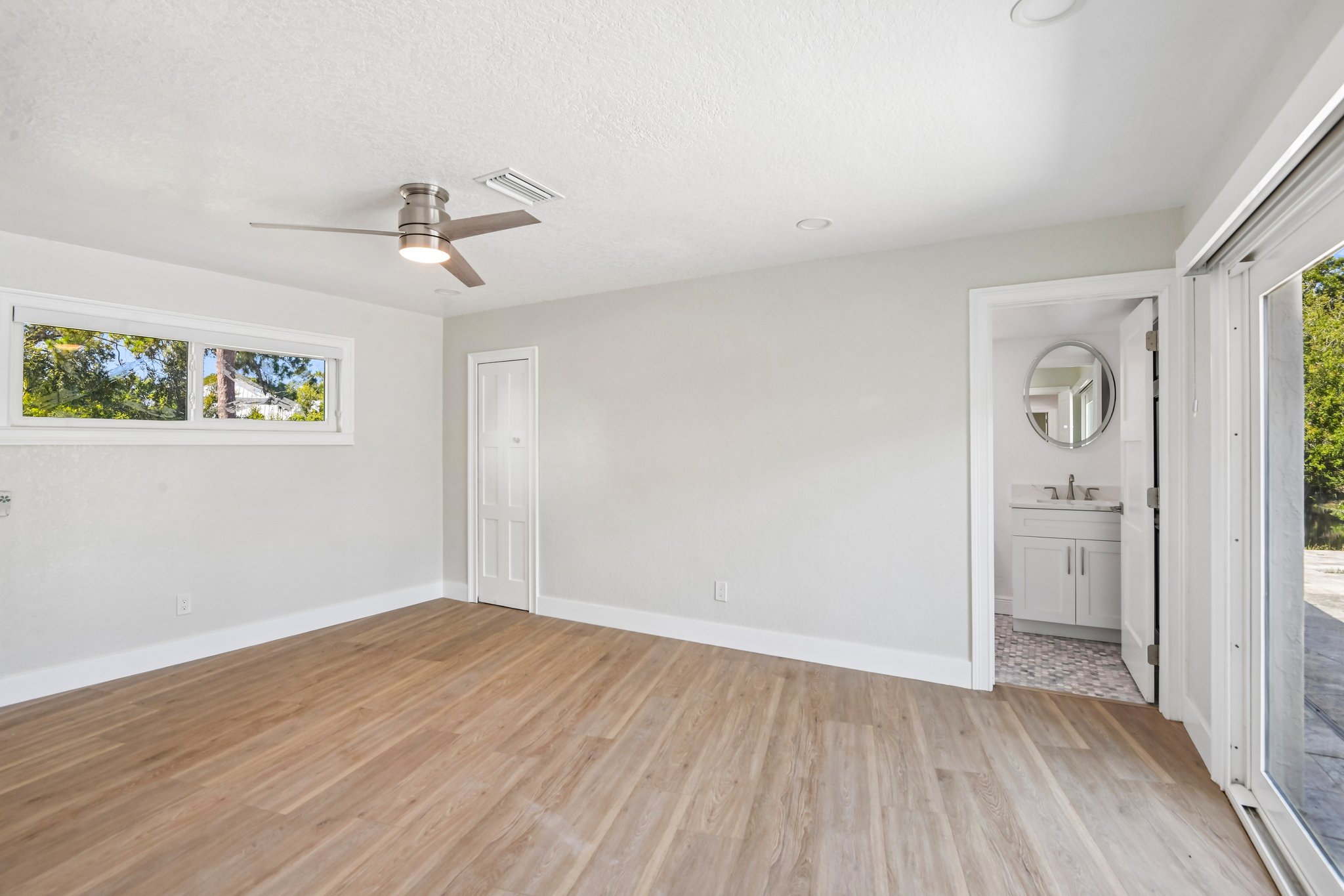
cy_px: 448
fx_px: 597
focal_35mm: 16
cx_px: 672
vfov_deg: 73.7
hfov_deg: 96.7
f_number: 8
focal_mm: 16
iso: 400
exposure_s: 1/50
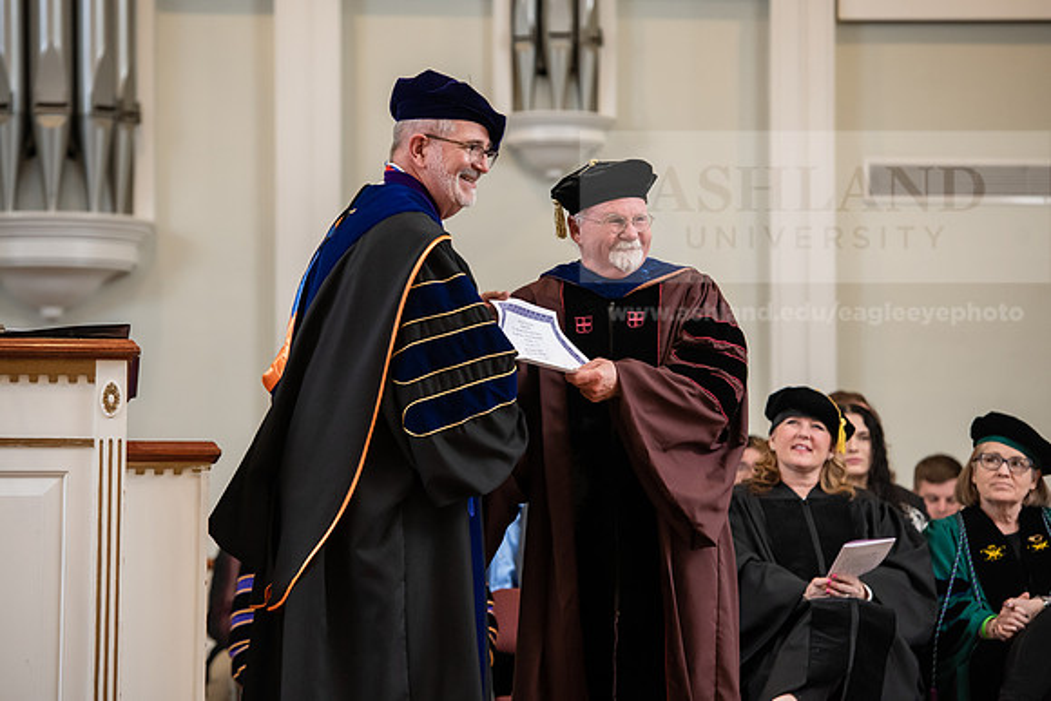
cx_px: 526
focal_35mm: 150
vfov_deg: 9.2
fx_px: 4380
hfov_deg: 13.7
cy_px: 350
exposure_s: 1/160
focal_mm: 150
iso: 1250
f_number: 4
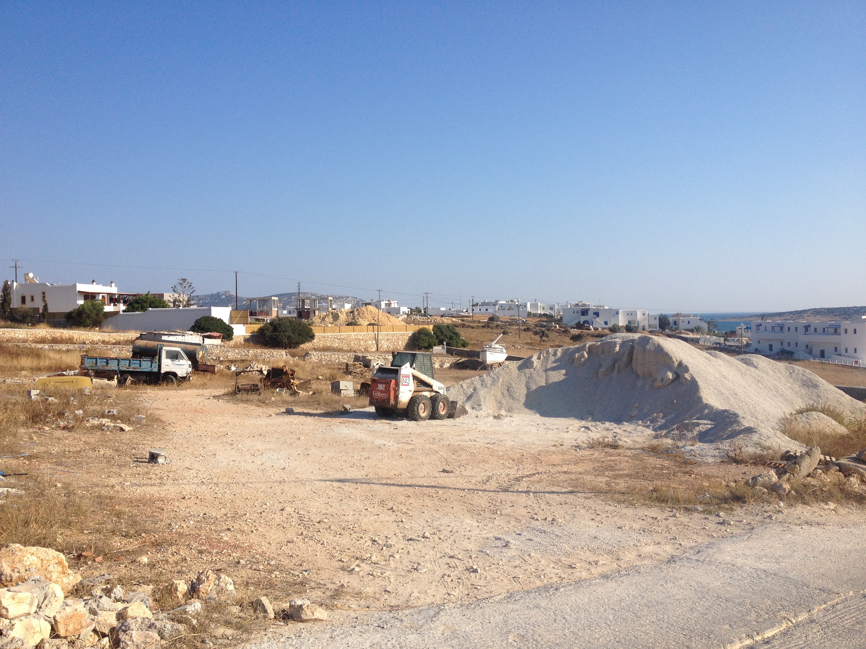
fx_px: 876
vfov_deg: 40.7
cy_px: 324
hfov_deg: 52.6
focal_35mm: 35
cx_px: 433
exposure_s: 1/2208
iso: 50
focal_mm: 4.28
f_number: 2.4
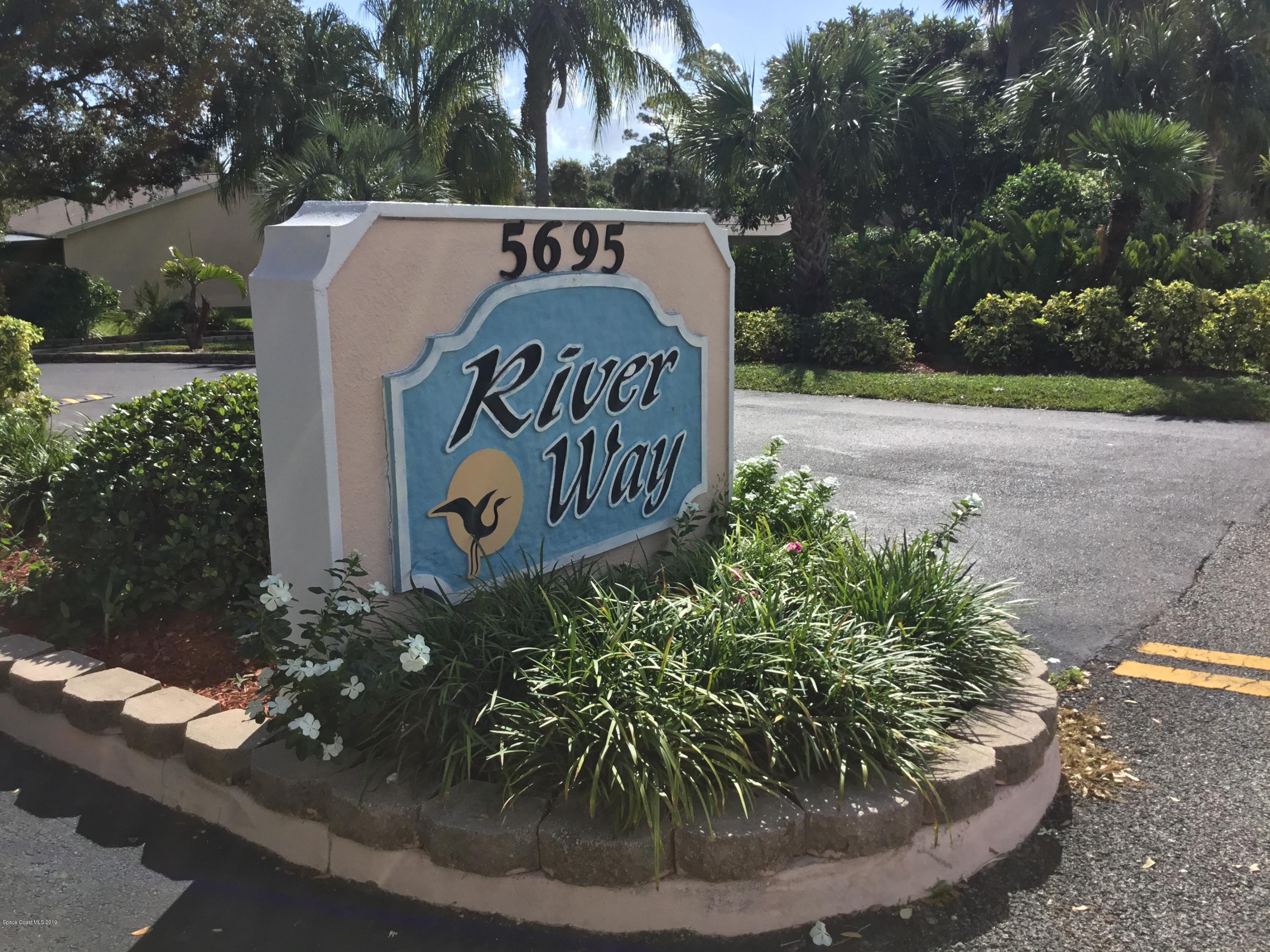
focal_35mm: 31
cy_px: 476
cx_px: 635
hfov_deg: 58.4
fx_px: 1137
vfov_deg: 45.4
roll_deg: -1.1
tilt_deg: -13.3
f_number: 2.4
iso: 25
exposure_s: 1/1359
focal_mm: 3.3
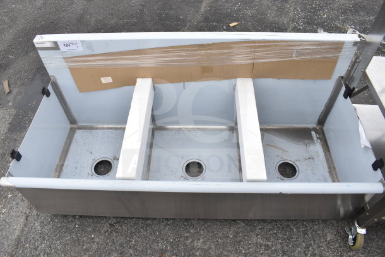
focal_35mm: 27
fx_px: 289
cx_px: 192
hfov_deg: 67.4
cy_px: 128
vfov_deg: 48.0
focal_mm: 18
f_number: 6.3
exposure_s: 1/160
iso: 200
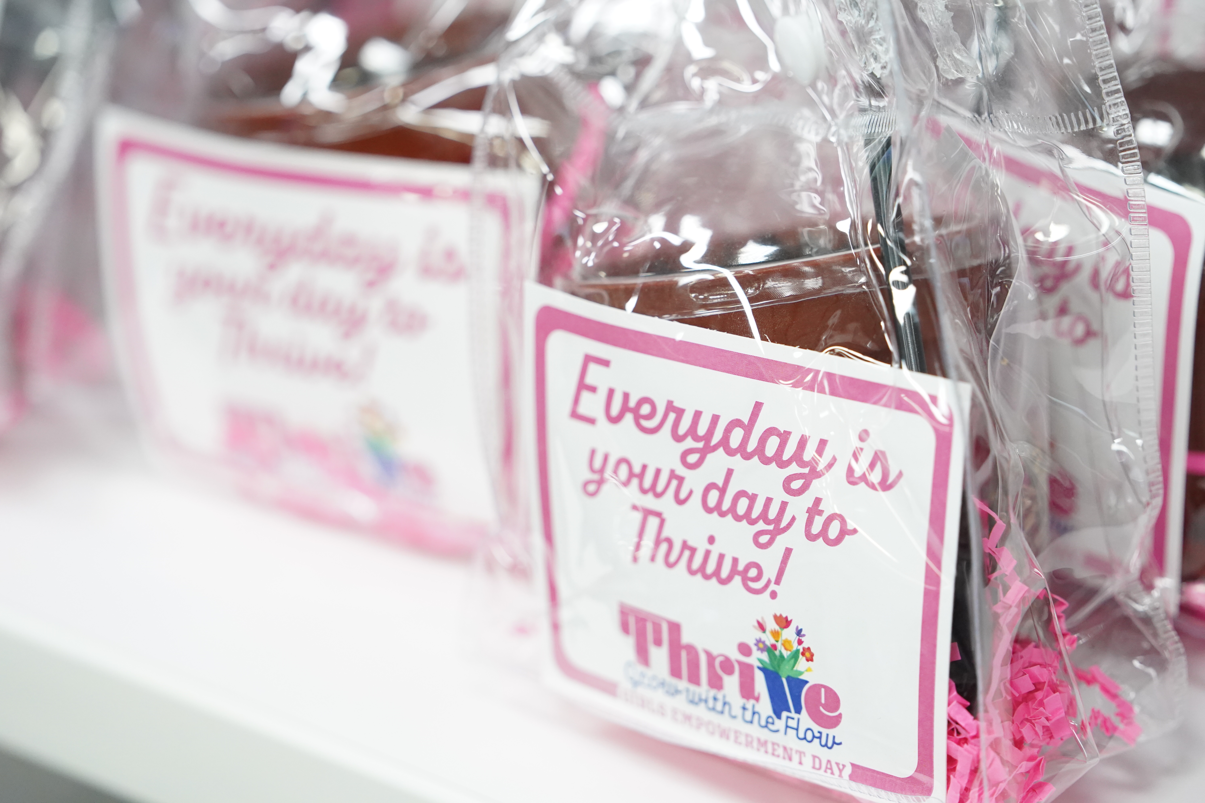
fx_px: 5489
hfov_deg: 12.5
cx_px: 602
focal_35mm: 164
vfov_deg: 8.4
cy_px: 402
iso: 5000
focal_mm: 164
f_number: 4.5
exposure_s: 1/160
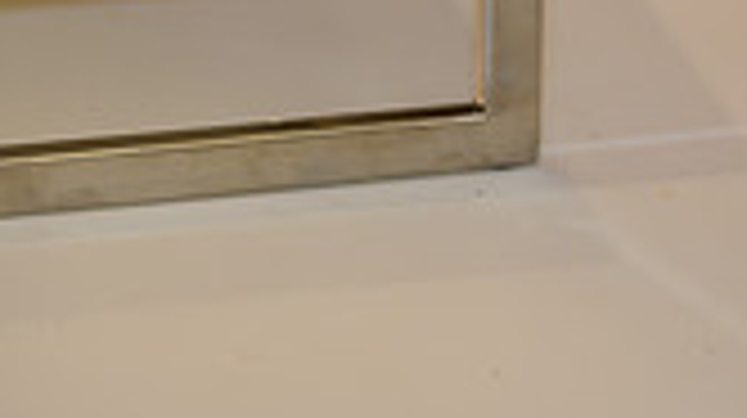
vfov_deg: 4.7
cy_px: -249
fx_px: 5086
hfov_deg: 8.2
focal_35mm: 257
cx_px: 1192
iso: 400
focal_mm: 70
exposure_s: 1/125
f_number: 3.2
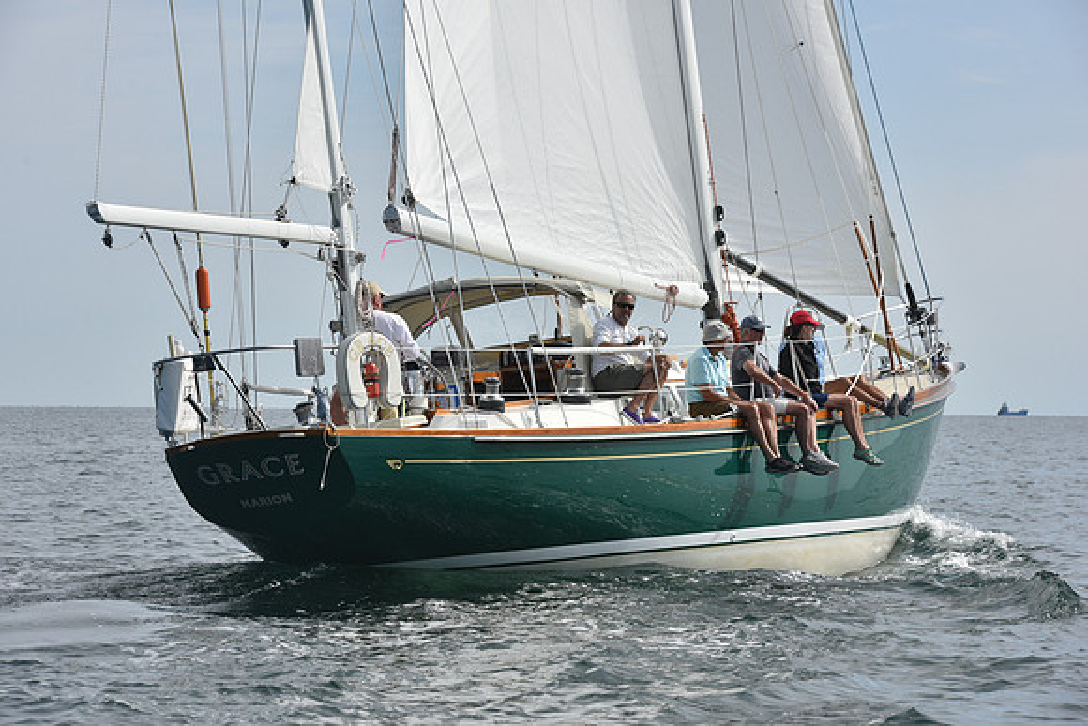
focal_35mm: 125
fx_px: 3778
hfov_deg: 16.4
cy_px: 363
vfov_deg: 11.0
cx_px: 544
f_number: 9
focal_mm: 125
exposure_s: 1/1250
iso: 320
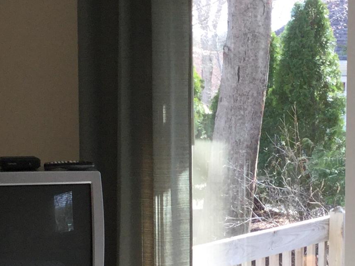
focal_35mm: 109
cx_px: 237
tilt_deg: -5.5
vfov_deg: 13.5
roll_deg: +0.5
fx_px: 1118
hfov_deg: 18.0
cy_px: 192
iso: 40
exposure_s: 1/120
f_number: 2.4
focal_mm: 3.3
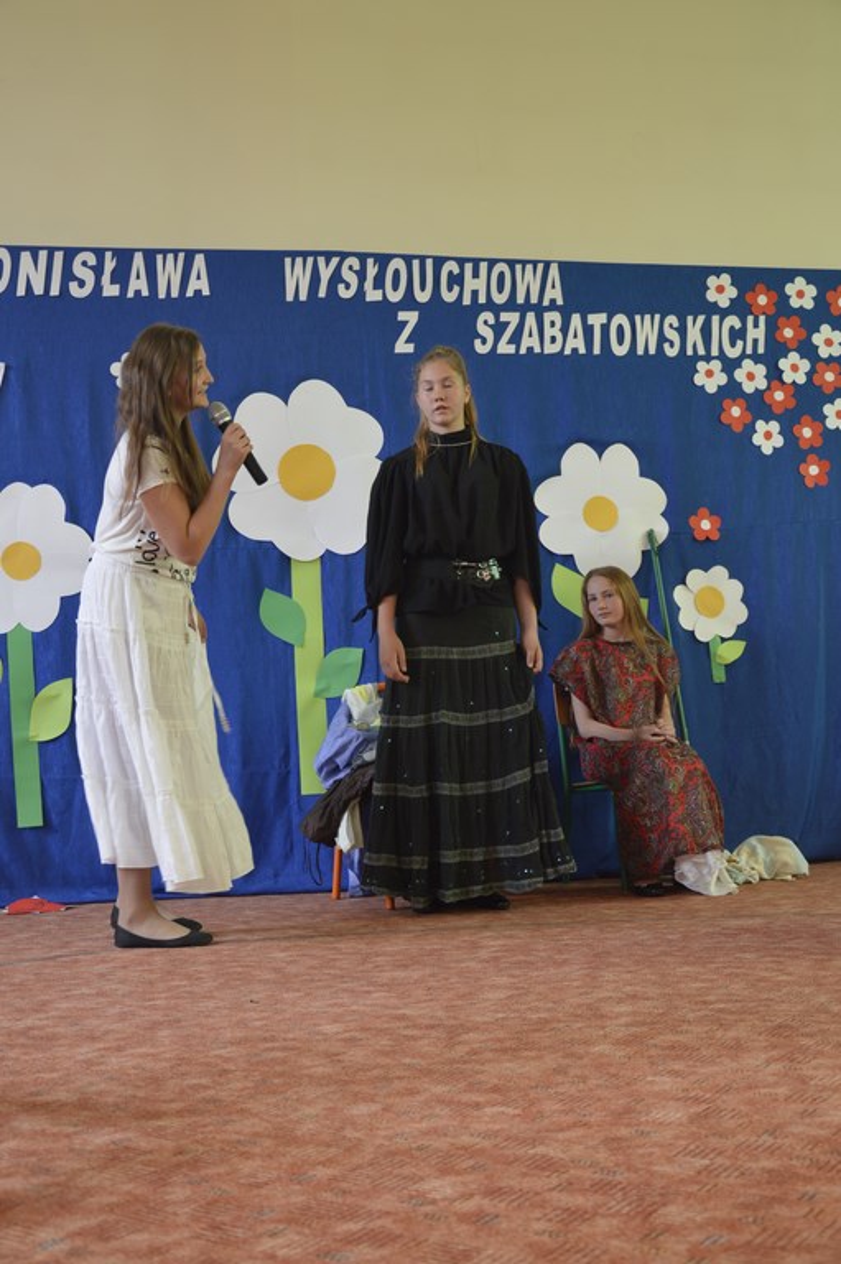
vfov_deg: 49.6
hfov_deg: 34.2
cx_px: 420
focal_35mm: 39
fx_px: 1368
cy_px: 632
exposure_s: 1/60
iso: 400
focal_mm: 26
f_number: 4
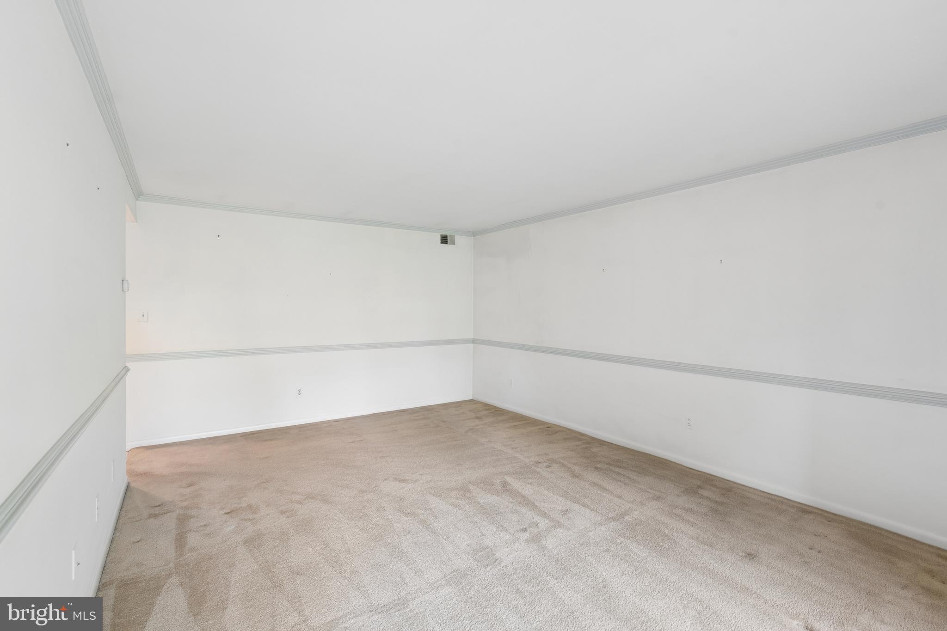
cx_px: 474
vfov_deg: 73.7
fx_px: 421
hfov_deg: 96.7
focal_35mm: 16
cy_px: 316
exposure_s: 1/13
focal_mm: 16
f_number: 8
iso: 500
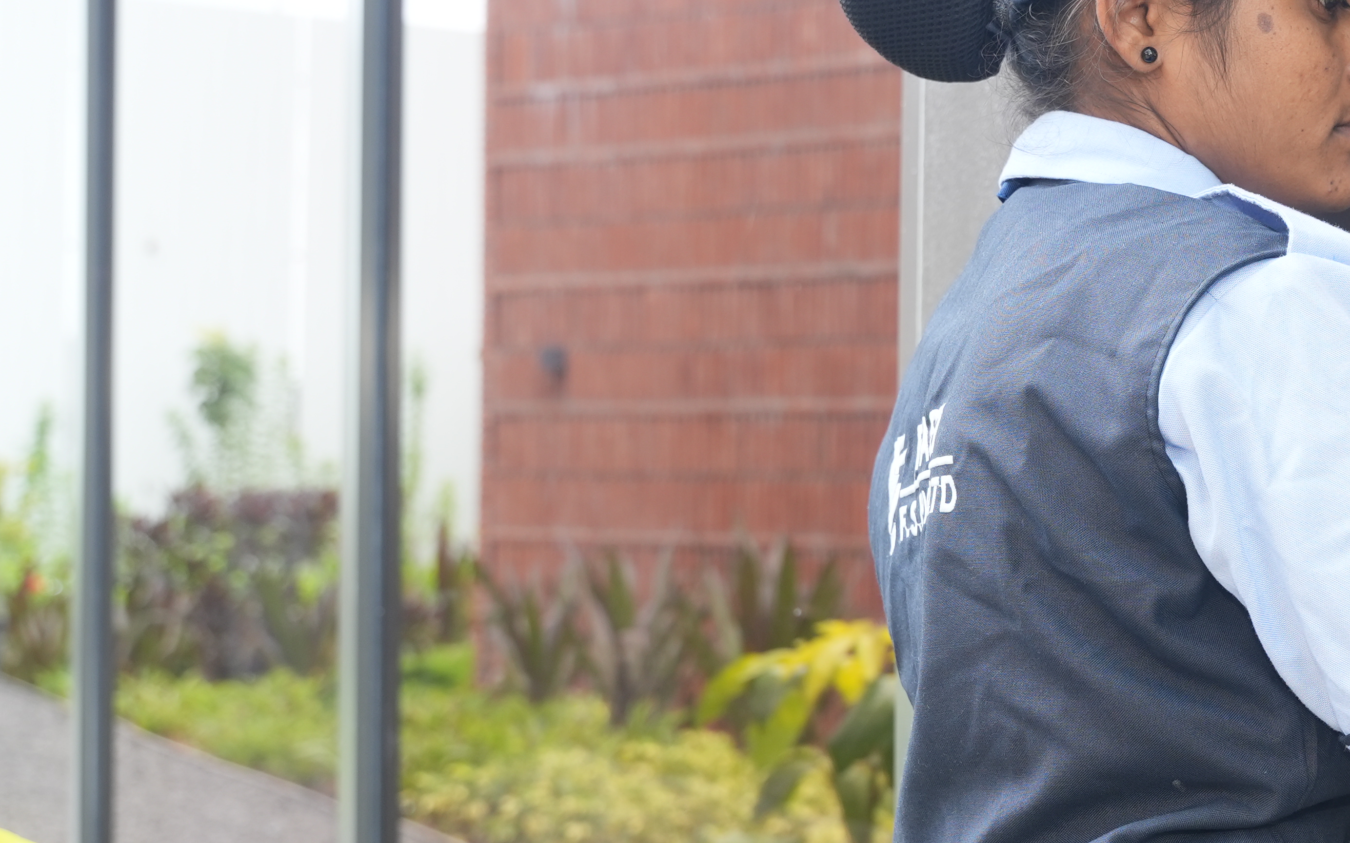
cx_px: 1467
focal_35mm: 82
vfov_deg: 16.0
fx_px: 3000
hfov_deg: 23.8
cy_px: 475
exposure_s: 1/125
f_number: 4
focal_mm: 31.6
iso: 200
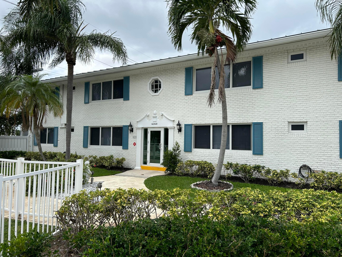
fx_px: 257
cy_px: 128
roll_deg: -0.8
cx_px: 171
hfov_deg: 67.3
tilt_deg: +2.3
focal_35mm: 26
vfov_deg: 53.1
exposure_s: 1/2457
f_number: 1.5
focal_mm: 5.7
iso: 50
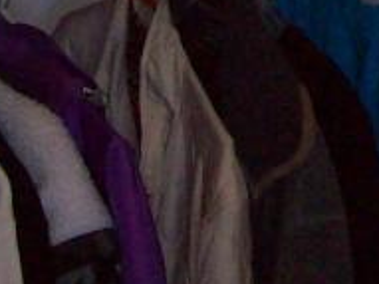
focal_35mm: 193
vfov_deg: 7.2
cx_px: 389
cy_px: -405
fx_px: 2112
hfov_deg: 10.2
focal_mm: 6
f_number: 2.7
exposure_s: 1/64
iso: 200
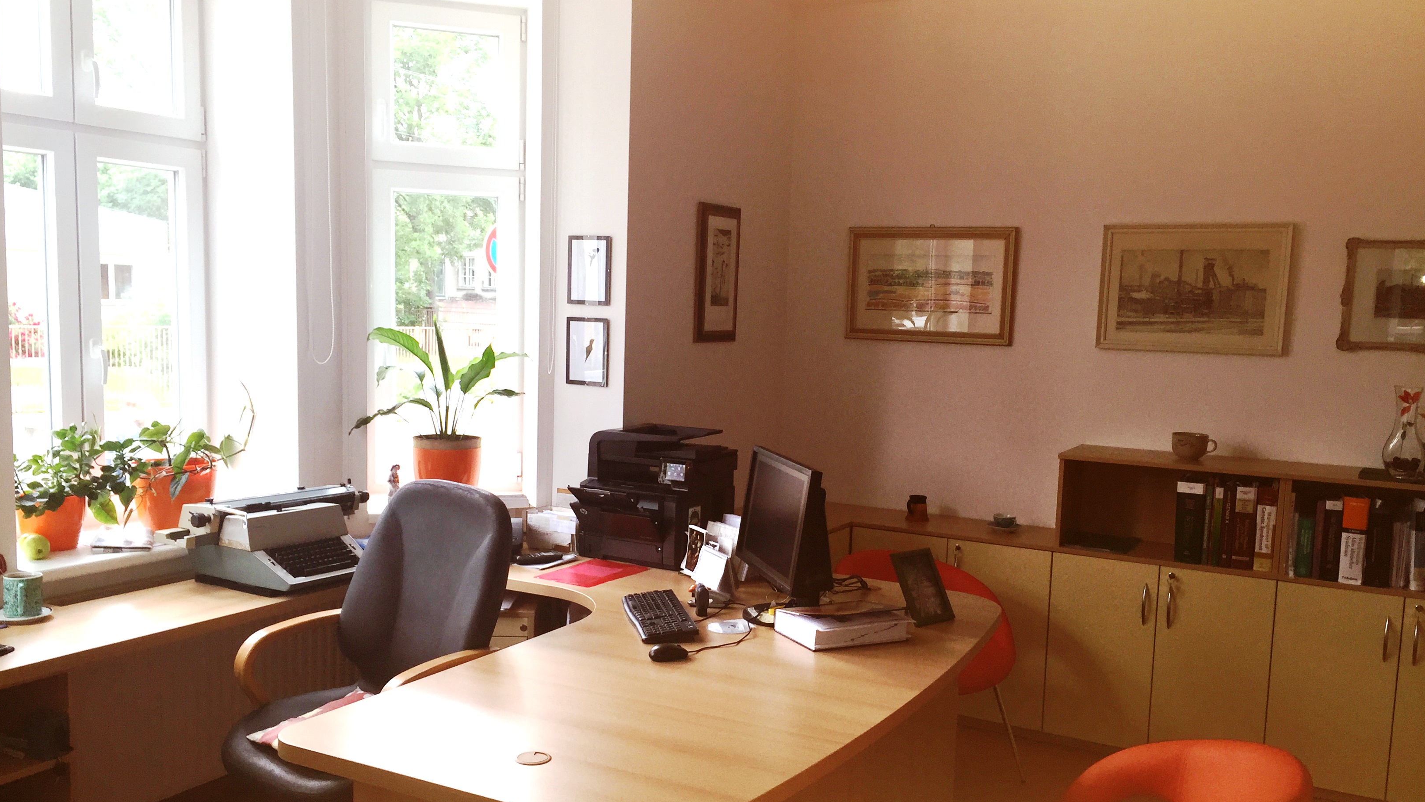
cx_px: 710
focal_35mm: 32
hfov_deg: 61.0
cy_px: 447
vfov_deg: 36.6
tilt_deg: -7.7
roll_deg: -1.9
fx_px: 1209
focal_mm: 4.15
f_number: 2.2
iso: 32
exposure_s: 1/50
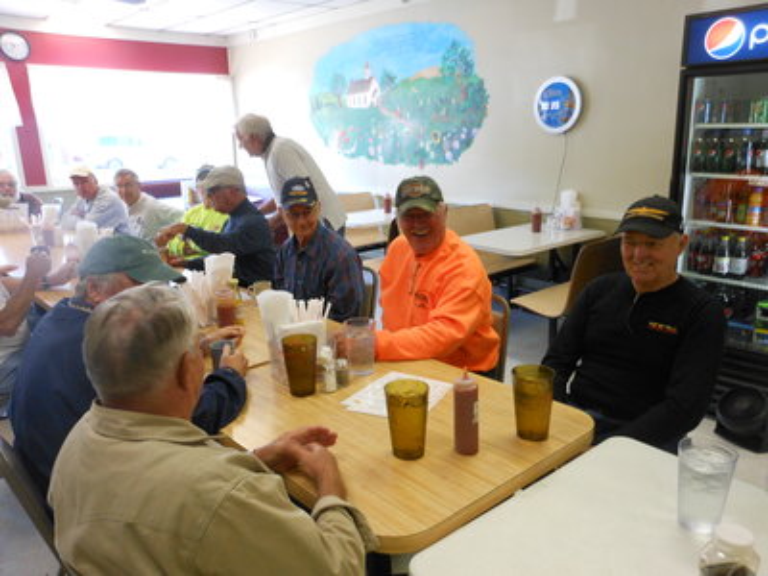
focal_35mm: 28
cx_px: 384
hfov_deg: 63.4
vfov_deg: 49.7
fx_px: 621
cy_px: 288
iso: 250
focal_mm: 5
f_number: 3.7
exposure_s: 1/30
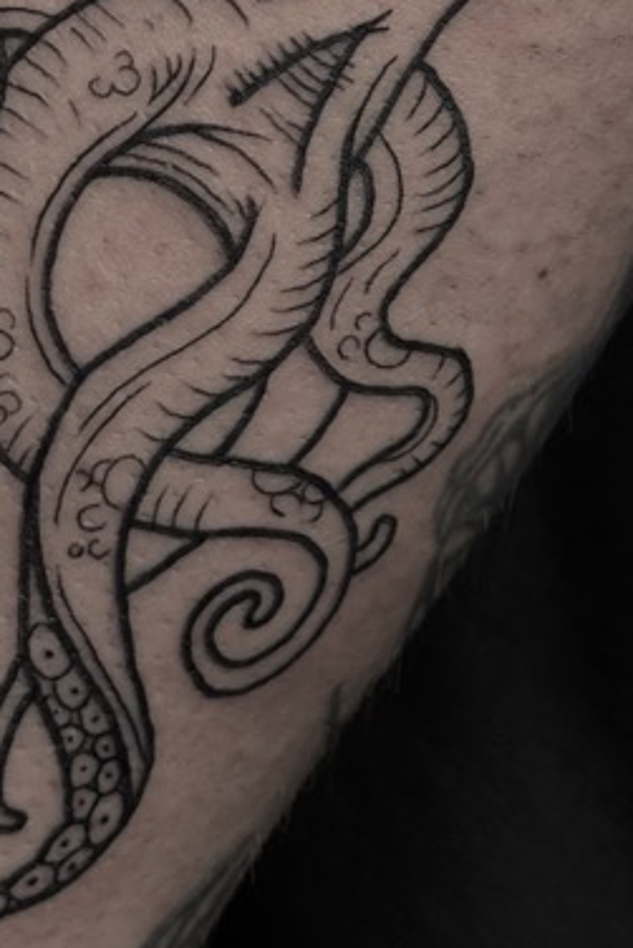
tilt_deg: -23.4
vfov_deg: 13.9
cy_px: 43
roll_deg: -39.9
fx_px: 3847
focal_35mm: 146
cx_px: 180
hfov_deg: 9.4
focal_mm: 6.86
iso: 64
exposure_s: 1/121
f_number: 1.78
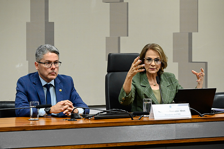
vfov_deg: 9.1
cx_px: 112
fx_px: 932
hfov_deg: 13.7
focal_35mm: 150
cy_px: 74
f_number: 4
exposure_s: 1/200
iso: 3200
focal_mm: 150
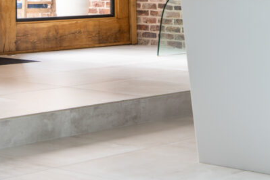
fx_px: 937
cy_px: -13
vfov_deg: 10.8
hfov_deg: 16.4
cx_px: 118
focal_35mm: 125
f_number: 8
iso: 64
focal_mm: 48
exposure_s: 1/4
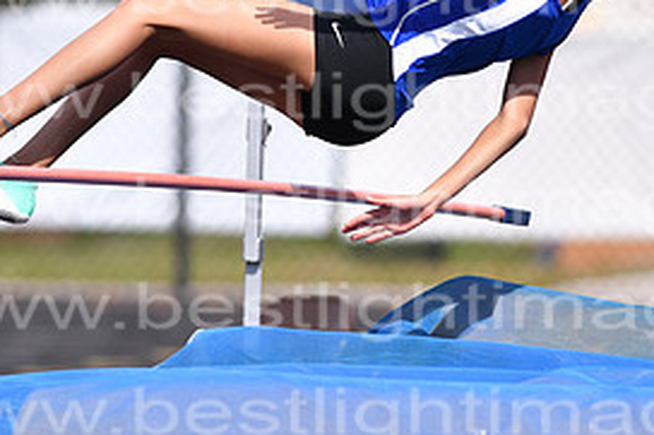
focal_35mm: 961
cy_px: 49
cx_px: 450
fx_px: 17447
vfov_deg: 1.4
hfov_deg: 2.1
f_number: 4.5
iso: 200
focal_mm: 300
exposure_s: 1/3200
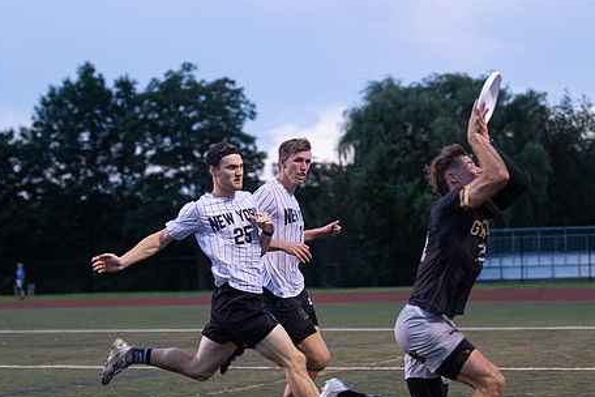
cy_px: 223
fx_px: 1834
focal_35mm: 111
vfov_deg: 12.3
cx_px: 275
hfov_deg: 18.4
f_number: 2.8
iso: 6400
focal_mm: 75
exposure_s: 1/500
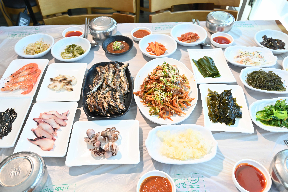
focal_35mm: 29
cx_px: 144
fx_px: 232
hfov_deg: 63.7
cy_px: 96
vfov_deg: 44.9
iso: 500
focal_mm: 29
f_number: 6.3
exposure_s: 1/160
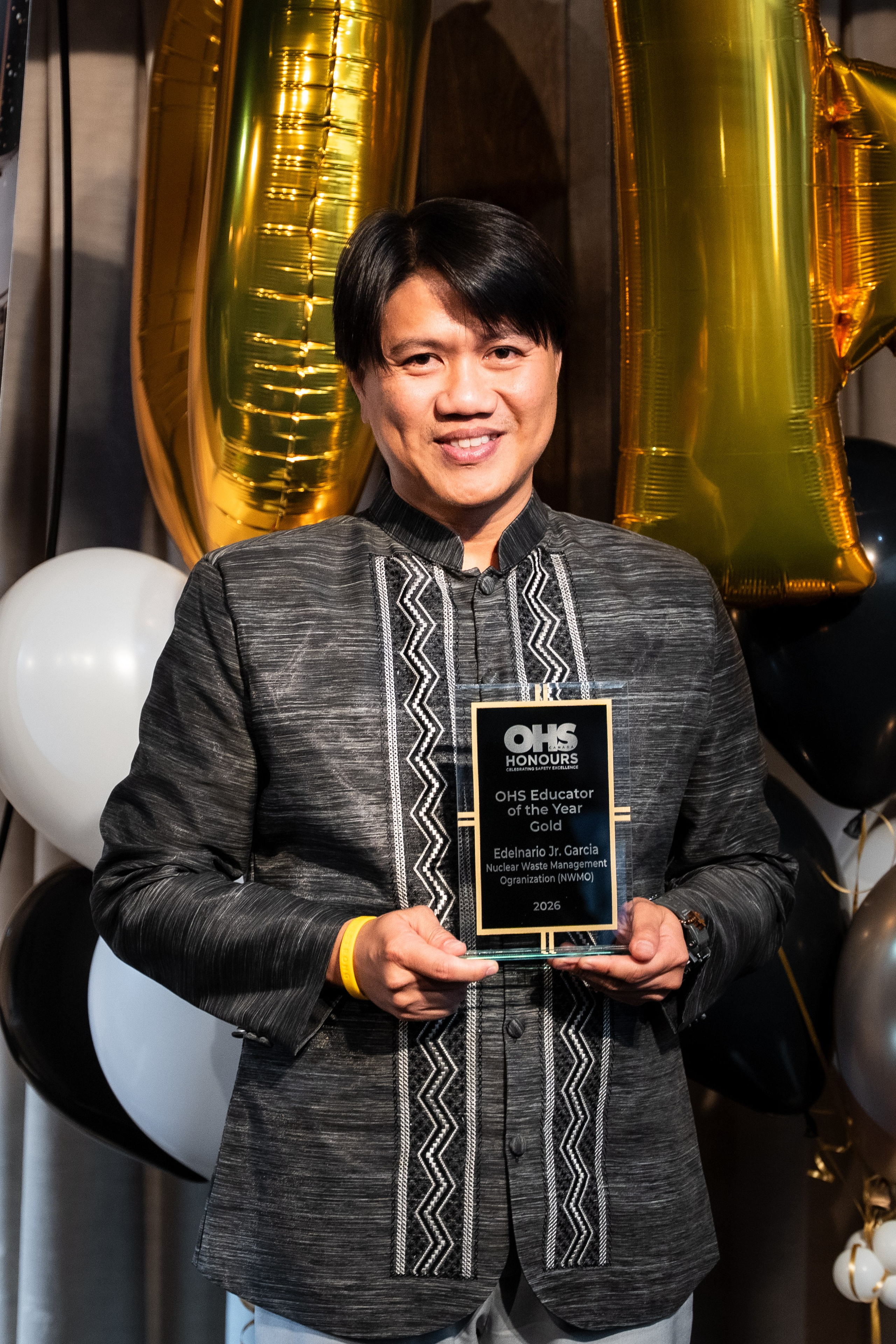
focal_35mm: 96
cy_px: 590
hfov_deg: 14.2
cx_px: 418
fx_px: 3596
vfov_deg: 21.2
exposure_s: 1/200
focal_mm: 53.9
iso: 1600
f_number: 2.8
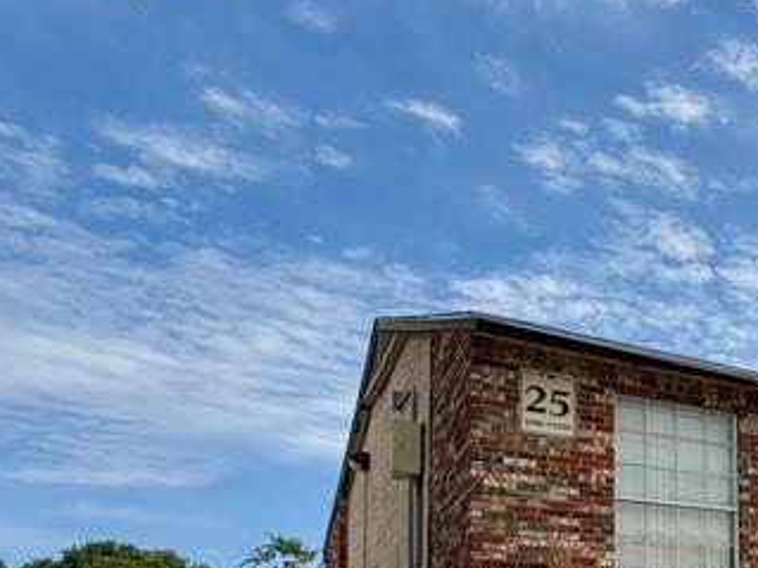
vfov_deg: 29.1
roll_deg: +3.6
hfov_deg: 27.6
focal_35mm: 45
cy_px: 623
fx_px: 985
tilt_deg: +5.1
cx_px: 1155
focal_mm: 2.22
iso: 20
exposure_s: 1/1399
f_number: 2.2
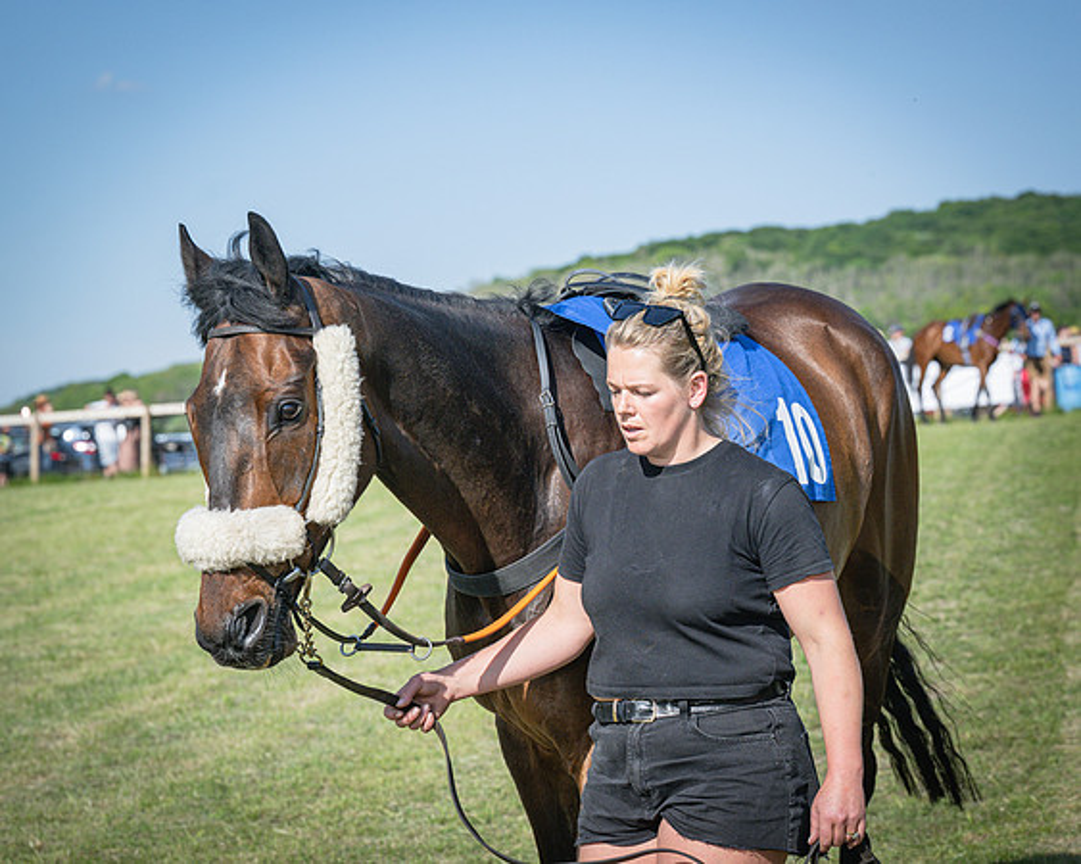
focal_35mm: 101
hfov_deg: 19.0
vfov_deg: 15.2
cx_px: 667
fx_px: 3230
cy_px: 354
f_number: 5
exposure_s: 1/2500
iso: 400
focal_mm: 76
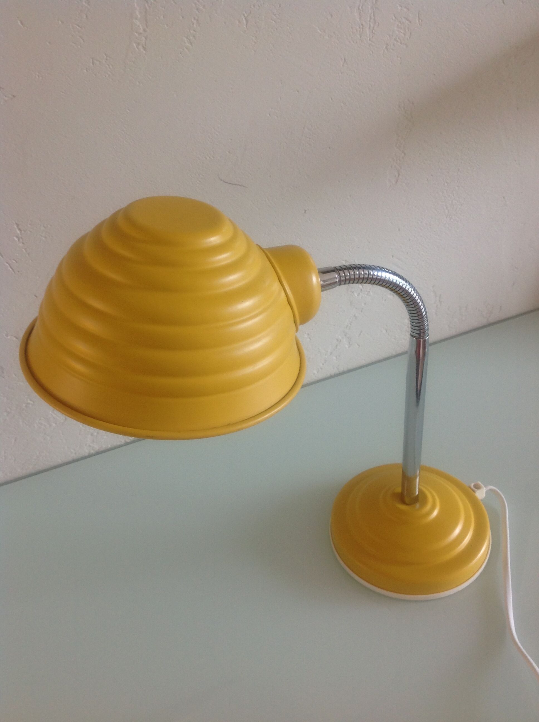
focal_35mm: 35
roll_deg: +7.6
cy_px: 361
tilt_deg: -34.4
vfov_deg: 52.7
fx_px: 729
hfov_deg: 40.6
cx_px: 270
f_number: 2.4
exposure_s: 1/15
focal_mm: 4.28
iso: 64
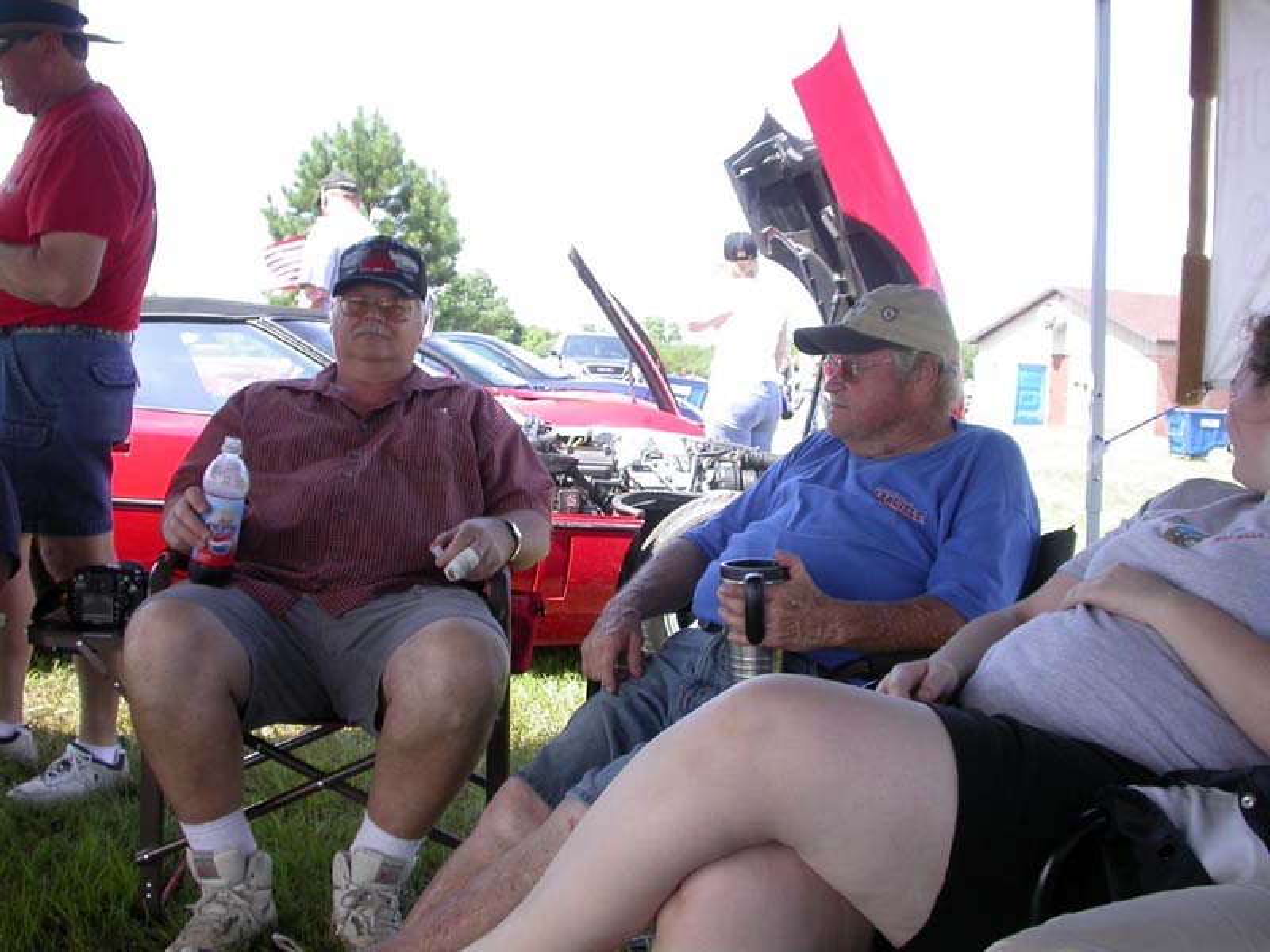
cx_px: 635
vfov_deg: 37.7
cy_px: 476
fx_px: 1394
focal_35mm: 38
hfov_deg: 49.0
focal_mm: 7.85
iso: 100
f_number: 3.7
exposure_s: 1/190
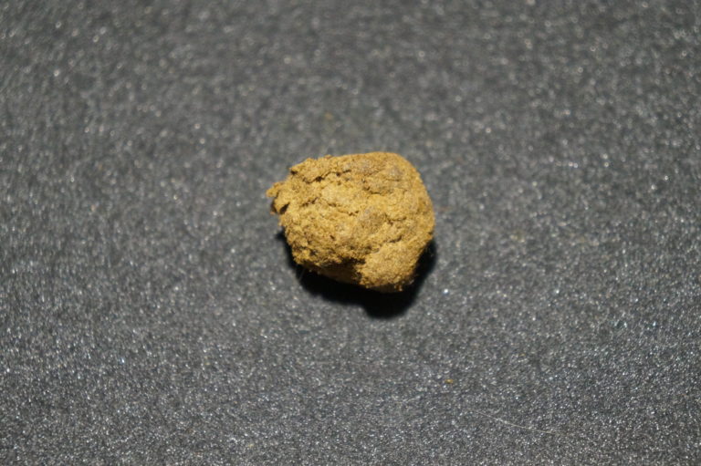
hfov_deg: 24.6
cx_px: 350
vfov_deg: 16.5
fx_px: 1605
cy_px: 233
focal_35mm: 82
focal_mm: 55
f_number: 5.6
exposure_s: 1/40
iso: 3200
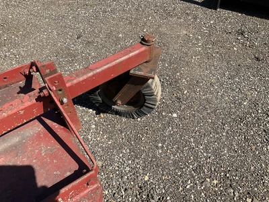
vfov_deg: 48.2
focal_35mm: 29
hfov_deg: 61.7
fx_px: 225
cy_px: 101
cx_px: 134
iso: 25
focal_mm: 3
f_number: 1.8
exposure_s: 1/1377
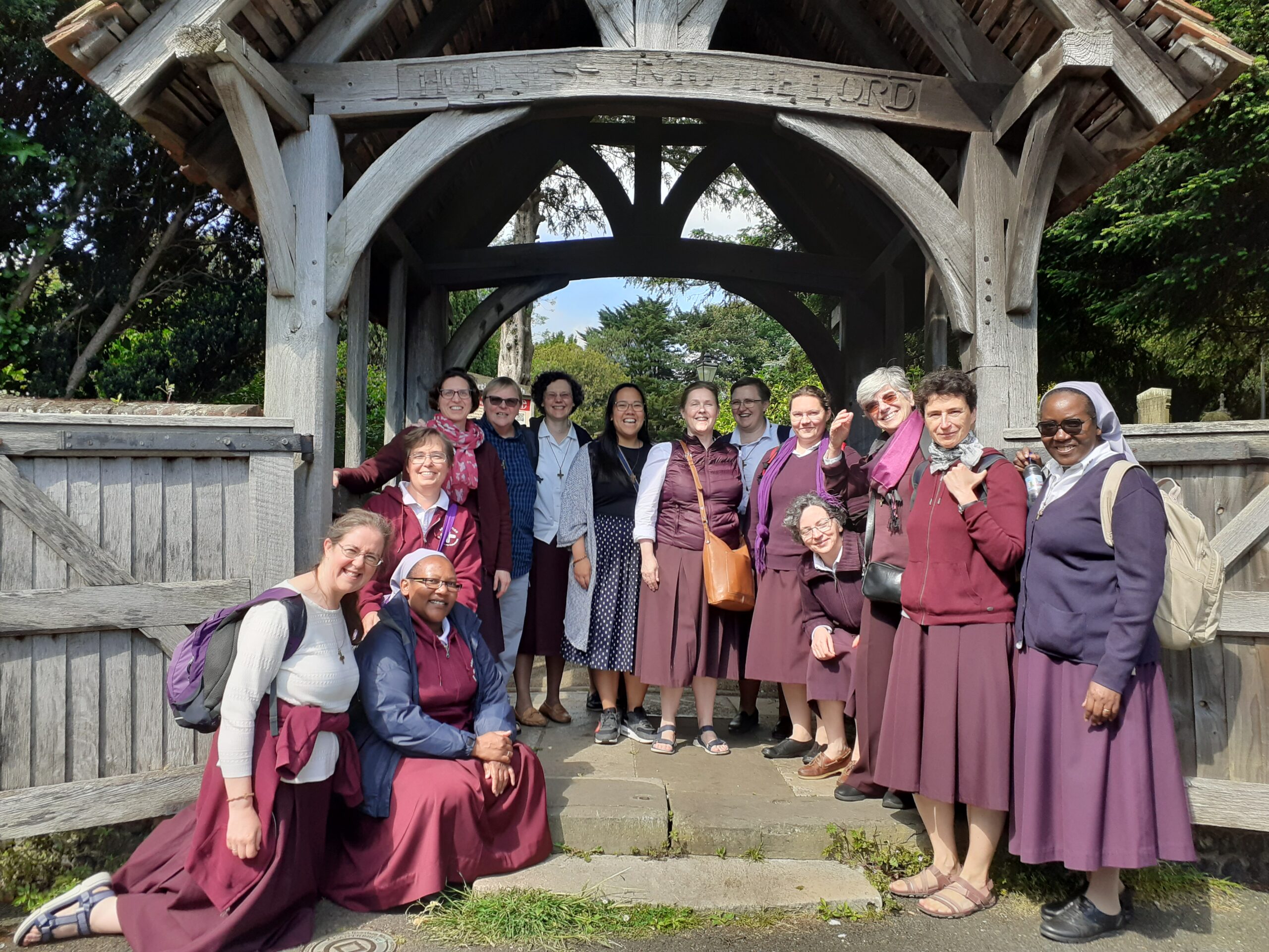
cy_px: 476
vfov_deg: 51.4
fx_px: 990
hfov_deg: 65.3
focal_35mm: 27
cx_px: 634
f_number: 1.9
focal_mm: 3.6
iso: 40
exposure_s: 1/849
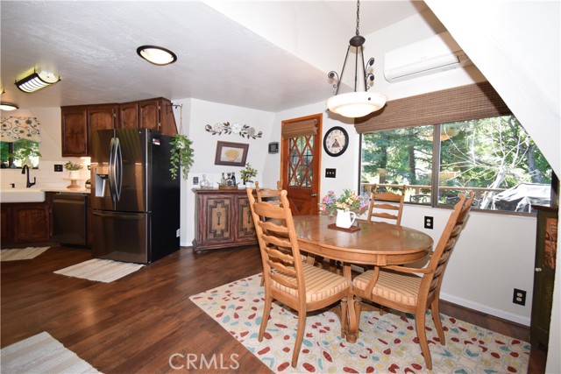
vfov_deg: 77.4
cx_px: 280
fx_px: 234
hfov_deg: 100.4
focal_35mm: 15
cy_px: 187
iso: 800
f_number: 5
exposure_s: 1/100
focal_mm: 10
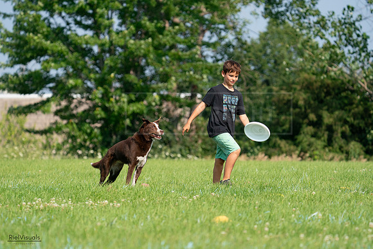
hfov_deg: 8.1
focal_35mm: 255
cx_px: 186
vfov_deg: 5.4
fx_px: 2643
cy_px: 124
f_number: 6.3
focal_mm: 255
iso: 1250
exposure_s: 1/4000
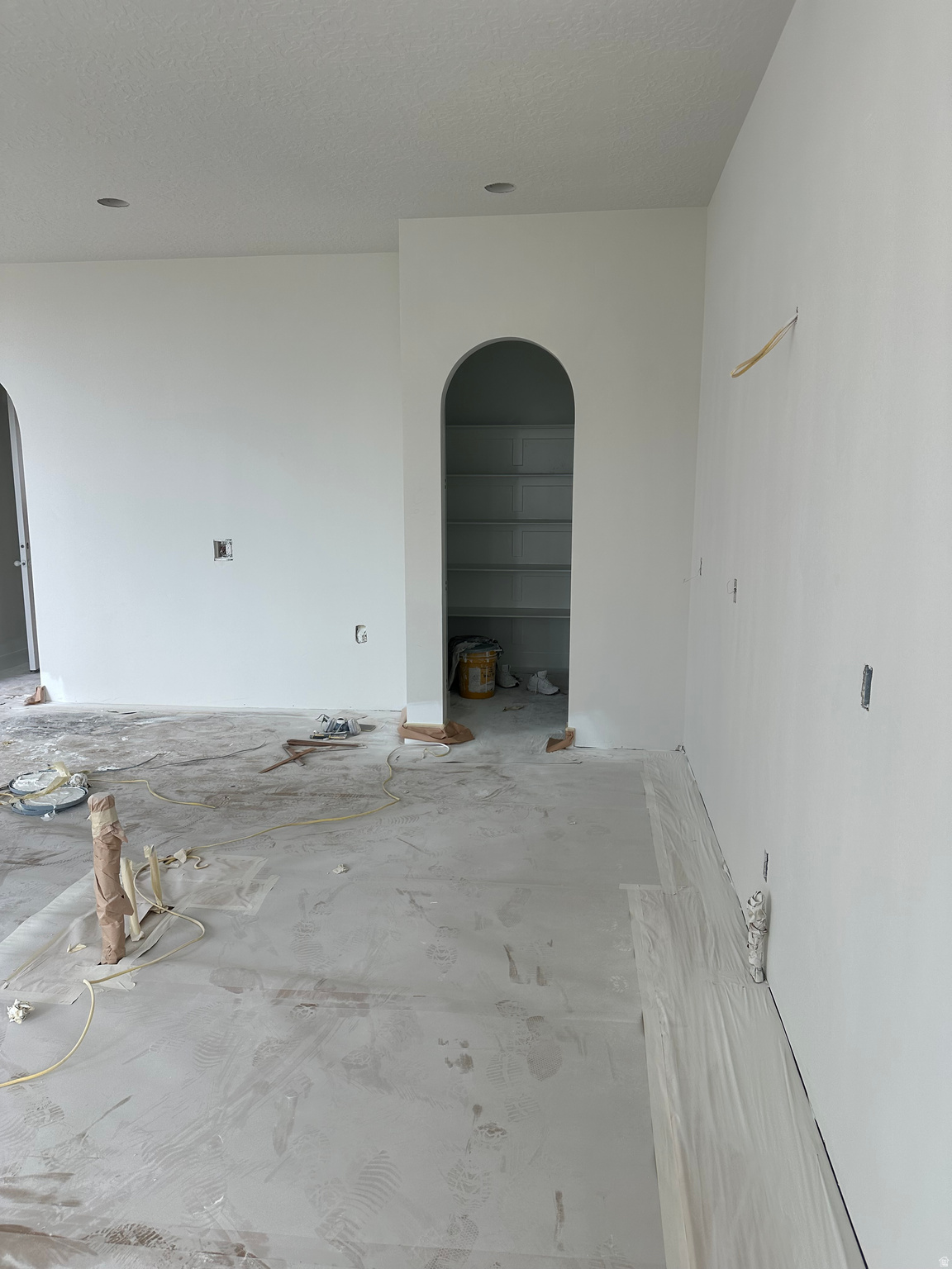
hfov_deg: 56.8
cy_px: 634
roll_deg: -0.3
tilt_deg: -8.2
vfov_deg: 71.6
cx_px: 476
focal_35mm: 24
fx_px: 880
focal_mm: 6.86
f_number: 1.78
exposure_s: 1/323
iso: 80
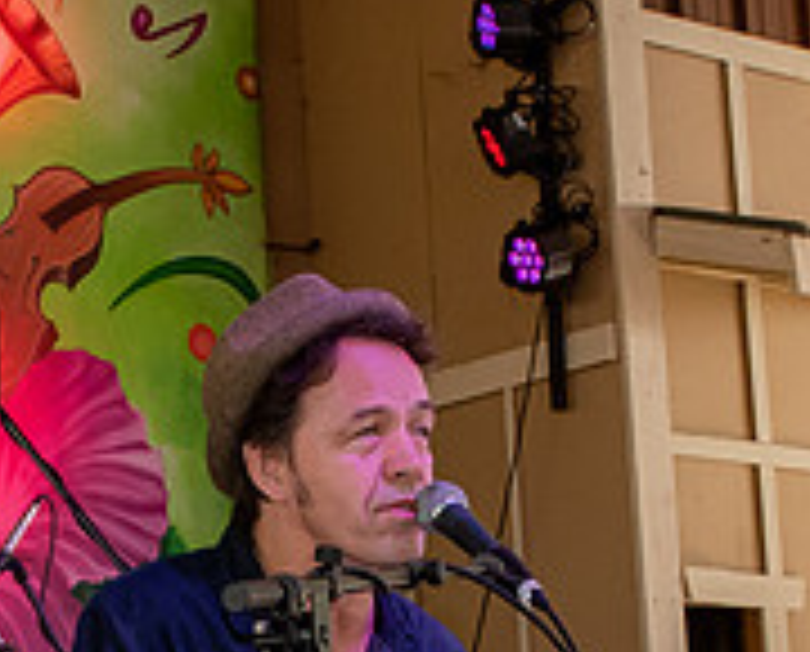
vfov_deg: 10.6
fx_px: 3486
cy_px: 718
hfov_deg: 13.2
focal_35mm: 145
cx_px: 180
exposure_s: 1/160
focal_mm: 24
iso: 800
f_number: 5.6
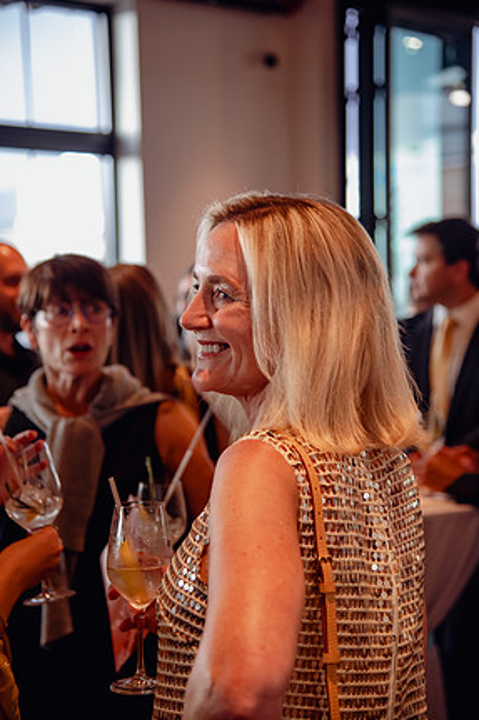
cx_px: 233
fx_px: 1460
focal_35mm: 73
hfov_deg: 18.6
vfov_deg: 27.7
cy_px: 350
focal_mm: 70
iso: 4500
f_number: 4
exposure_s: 1/80
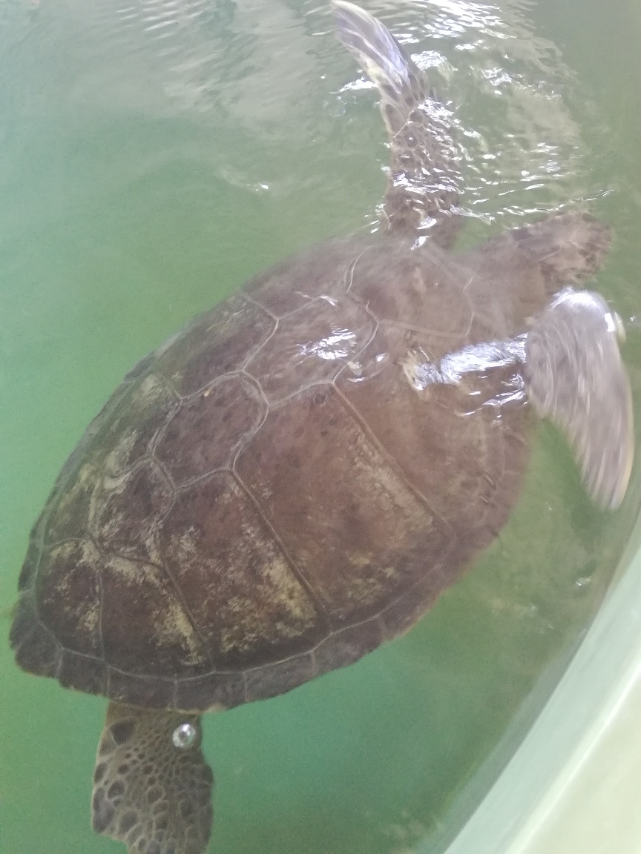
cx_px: 320
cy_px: 427
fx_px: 839
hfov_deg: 41.8
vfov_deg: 54.0
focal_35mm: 34
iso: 500
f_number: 2.2
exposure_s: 1/20
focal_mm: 3.81
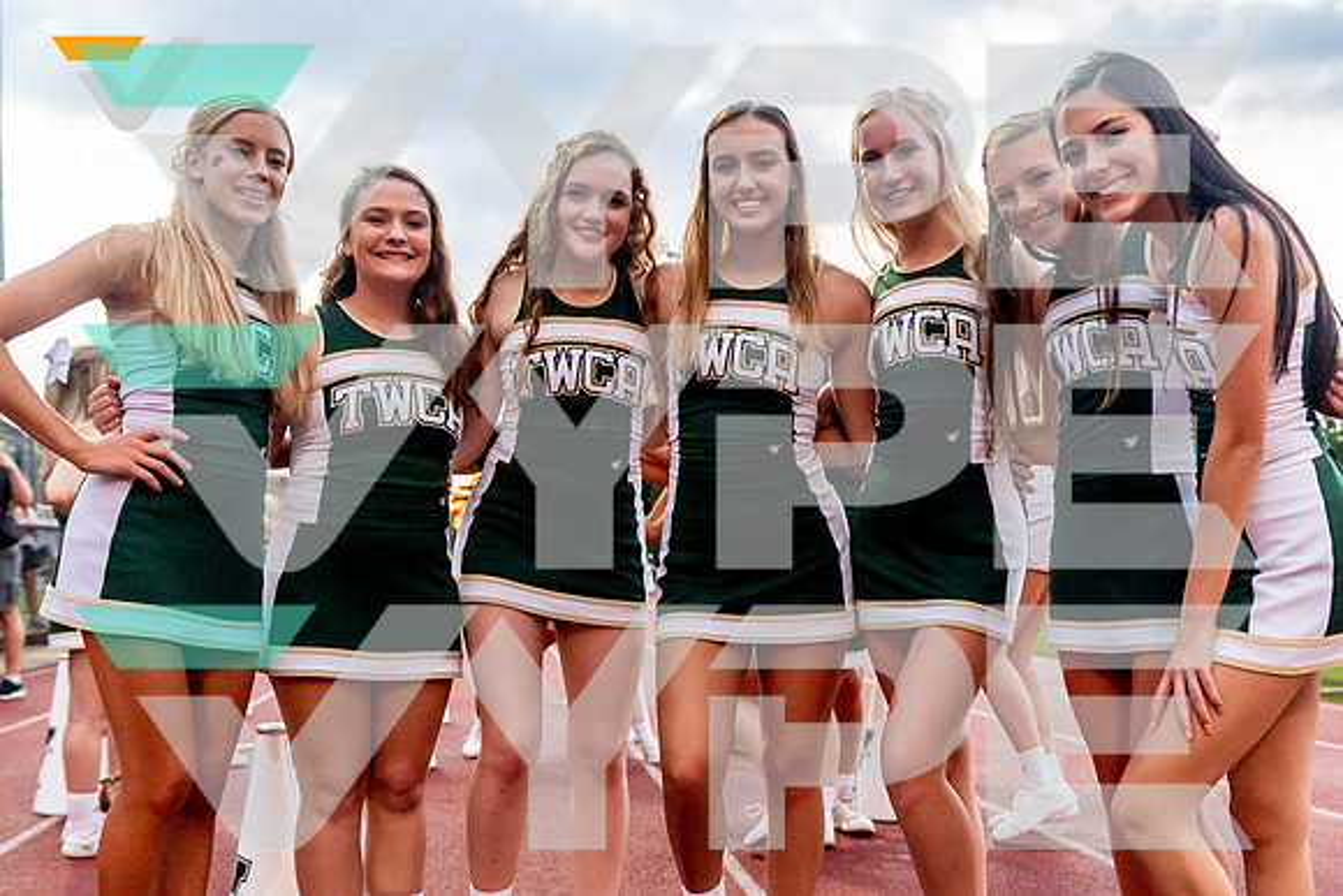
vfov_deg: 32.9
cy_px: 617
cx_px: 792
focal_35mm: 40
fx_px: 1501
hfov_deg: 48.0
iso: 1250
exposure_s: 1/1500
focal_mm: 24
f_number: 2.8
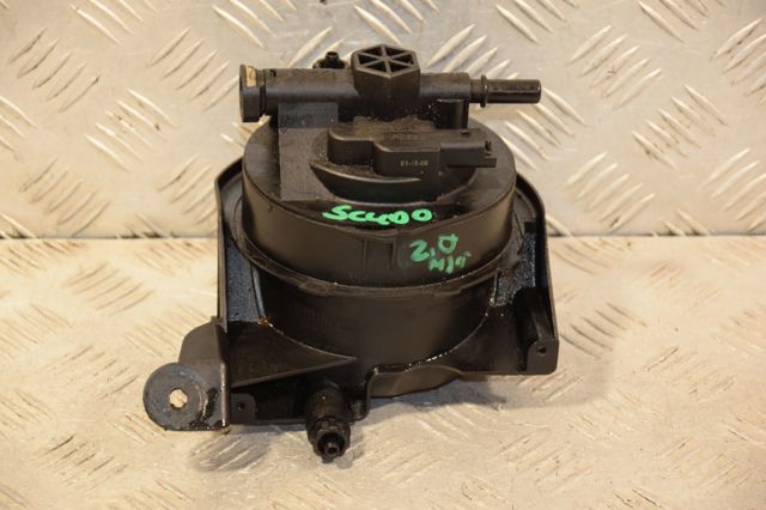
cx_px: 383
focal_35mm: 135
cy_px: 255
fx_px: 2871
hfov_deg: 15.2
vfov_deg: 10.1
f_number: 5.6
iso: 800
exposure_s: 1/100
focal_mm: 90
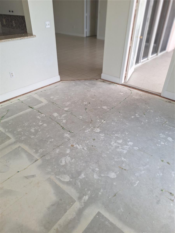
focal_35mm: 23
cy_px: 116
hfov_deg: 58.9
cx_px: 88
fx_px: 155
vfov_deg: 73.9
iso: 50
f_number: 1.8
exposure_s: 1/120
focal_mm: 5.54
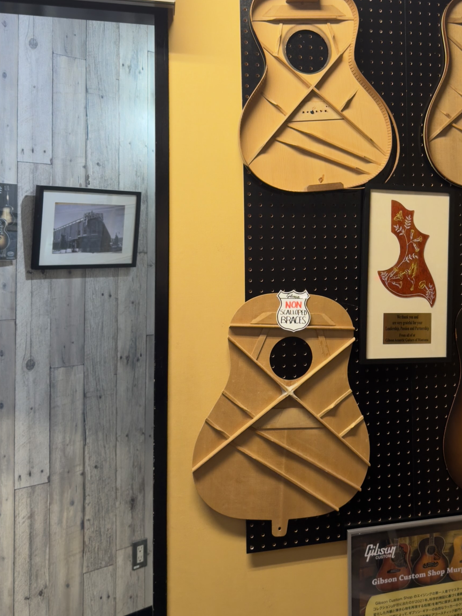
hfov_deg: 33.0
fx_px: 747
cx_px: 397
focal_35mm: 42
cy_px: 238
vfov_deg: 44.5
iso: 125
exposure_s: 1/50
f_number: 1.78
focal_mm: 6.76
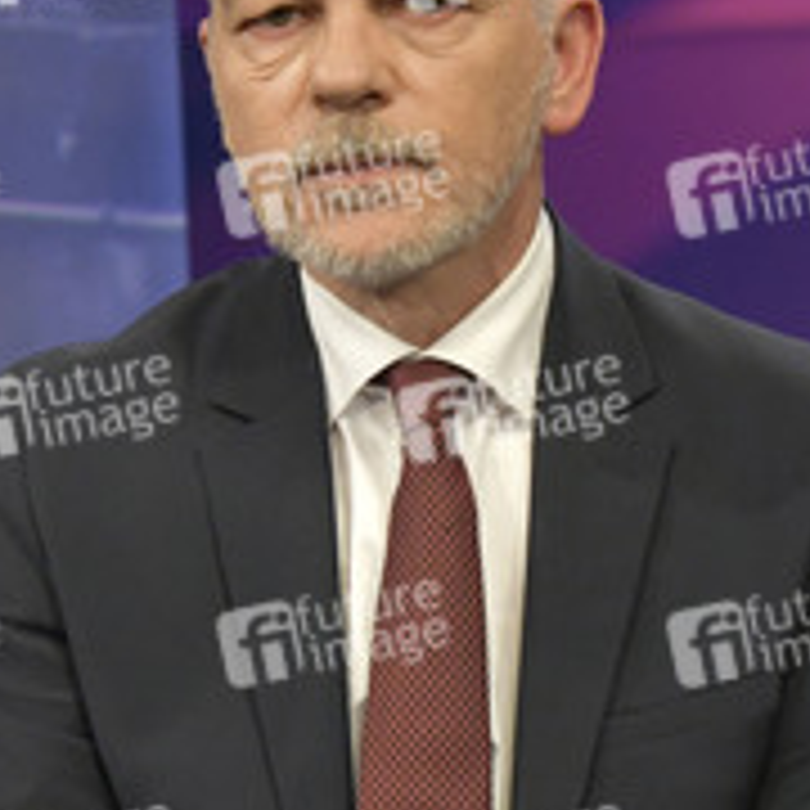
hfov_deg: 17.1
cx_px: 394
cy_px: 297
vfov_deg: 17.0
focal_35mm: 102
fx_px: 2700
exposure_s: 1/200
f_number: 5.6
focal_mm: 48
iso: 2500
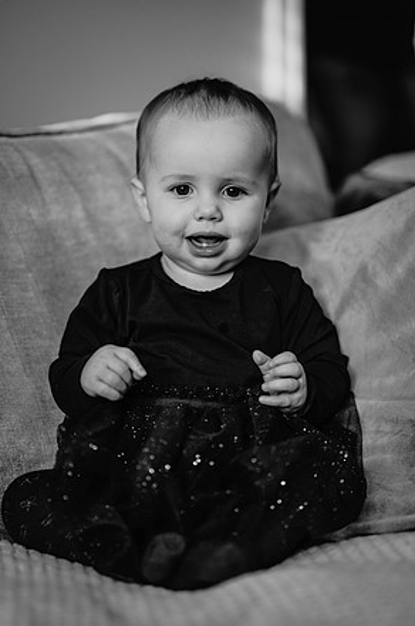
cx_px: 208
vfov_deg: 23.4
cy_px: 317
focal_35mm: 87
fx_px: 1509
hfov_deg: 15.7
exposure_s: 1/160
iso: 200
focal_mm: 85
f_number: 1.8
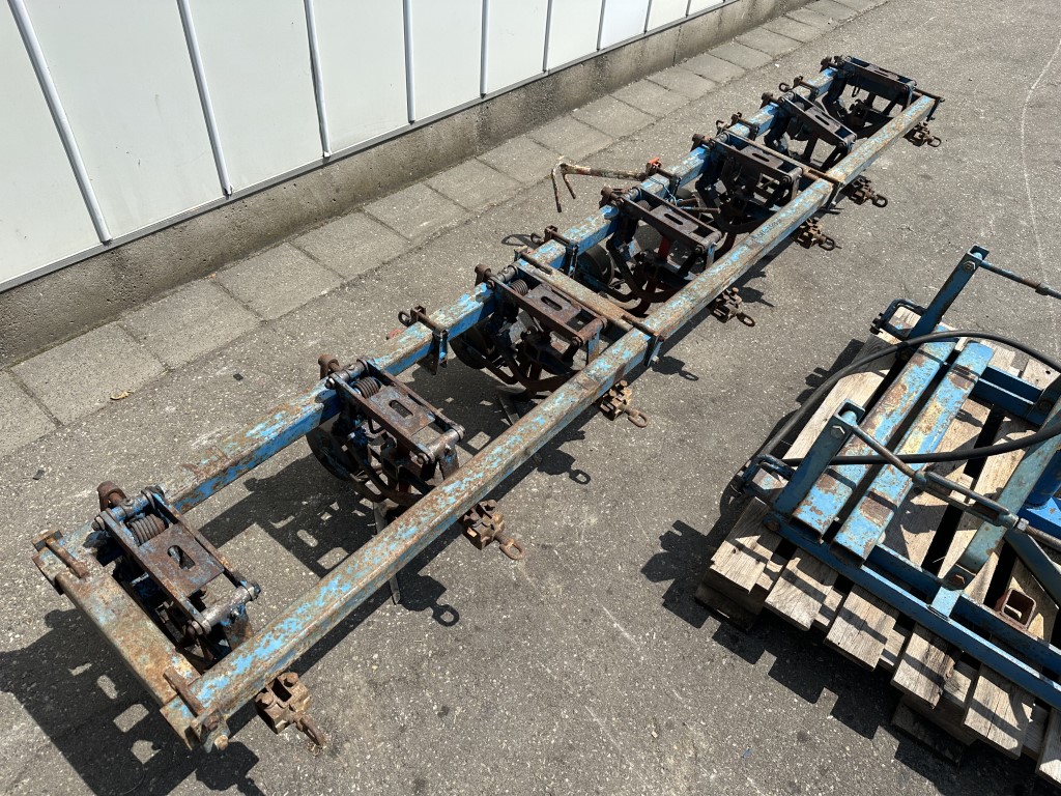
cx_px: 530
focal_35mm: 24
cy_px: 398
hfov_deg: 71.6
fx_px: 736
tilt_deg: -45.3
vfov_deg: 56.8
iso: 80
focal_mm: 6.86
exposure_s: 1/4348
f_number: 1.78
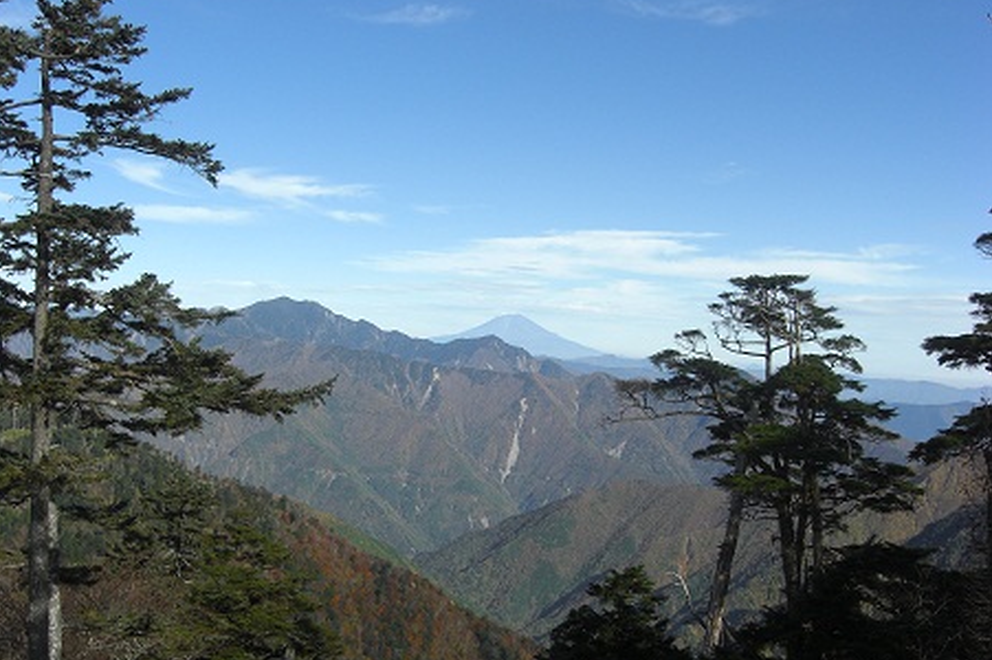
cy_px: 343
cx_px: 493
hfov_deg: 48.5
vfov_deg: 33.3
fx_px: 1101
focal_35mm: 40
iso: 80
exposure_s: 1/800
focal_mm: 7.9
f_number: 4
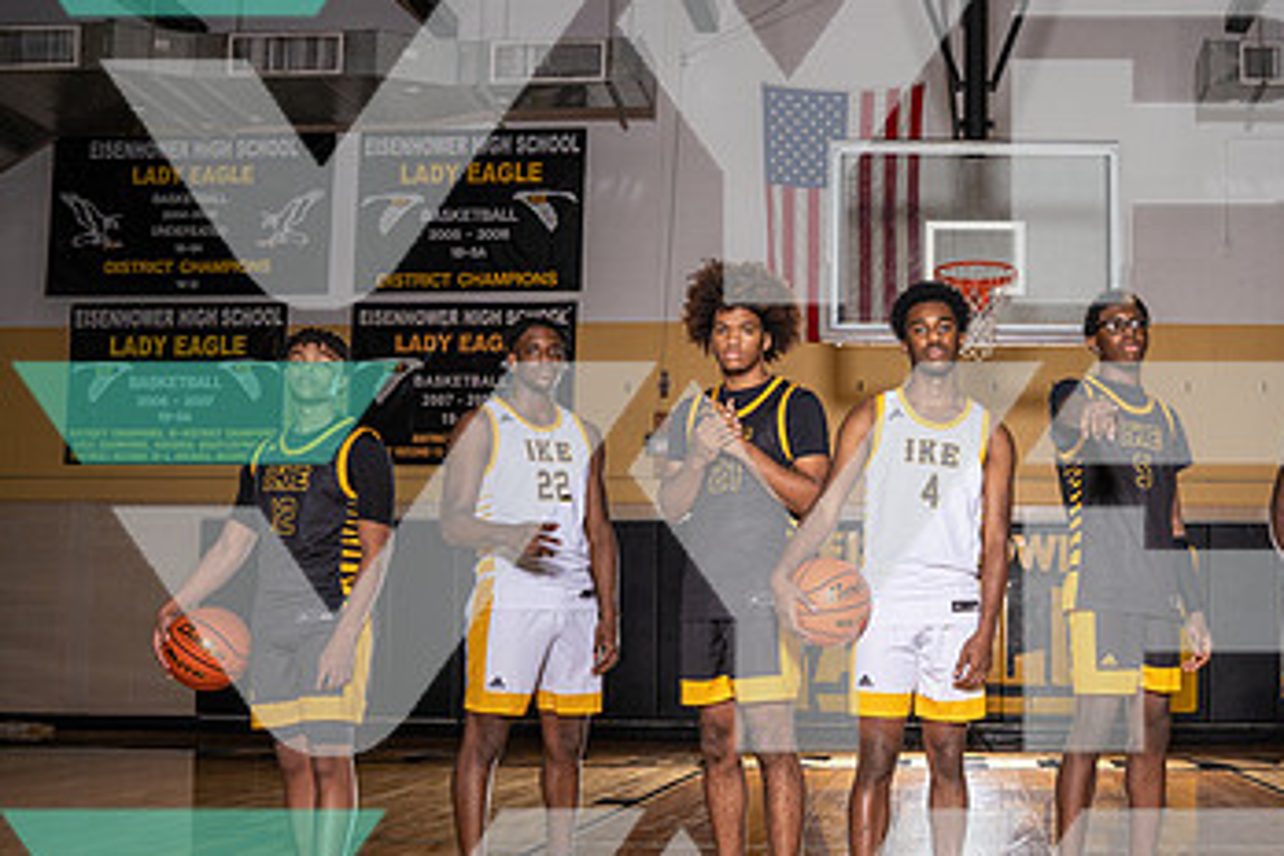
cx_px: 952
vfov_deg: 33.2
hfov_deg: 46.8
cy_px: 559
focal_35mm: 40
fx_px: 1427
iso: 320
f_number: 9
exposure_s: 1/200
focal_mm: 24
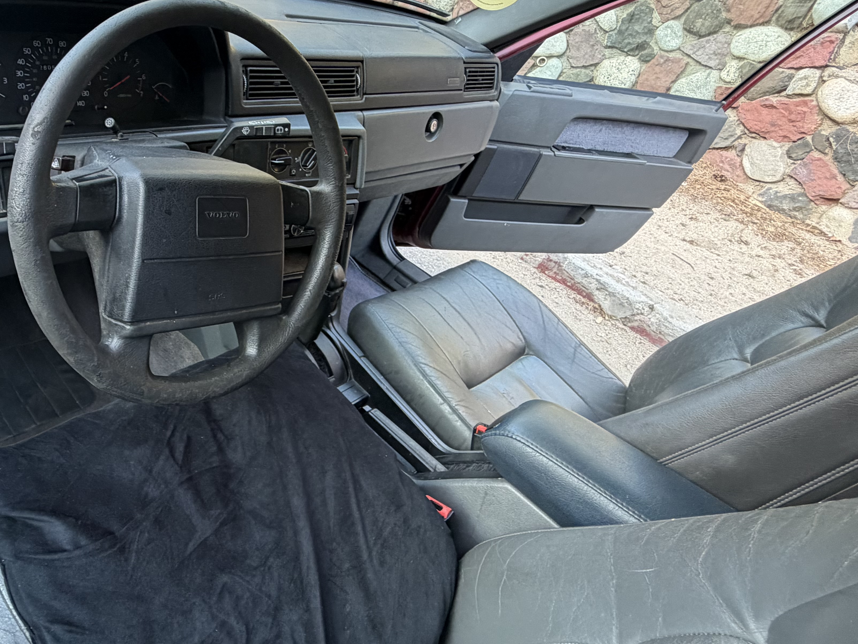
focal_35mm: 25
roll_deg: -11.5
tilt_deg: -31.6
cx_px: 251
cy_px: 300
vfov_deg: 54.8
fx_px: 620
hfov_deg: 66.4
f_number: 2.2
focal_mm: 2.22
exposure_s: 1/121
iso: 250
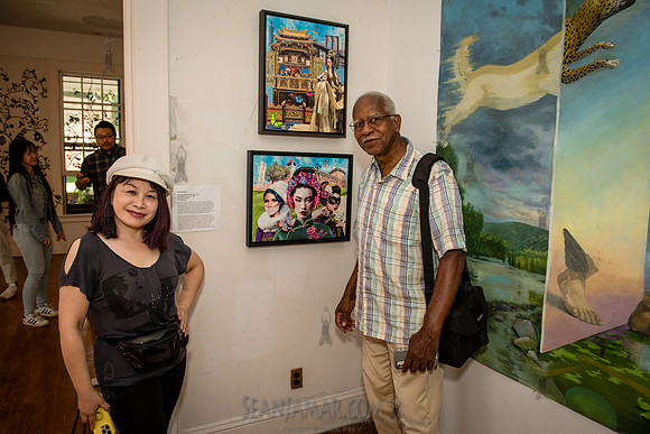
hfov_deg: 73.7
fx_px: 433
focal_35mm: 24
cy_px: 217
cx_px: 325
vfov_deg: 53.2
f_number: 4.5
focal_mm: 24
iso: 800
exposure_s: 1/200
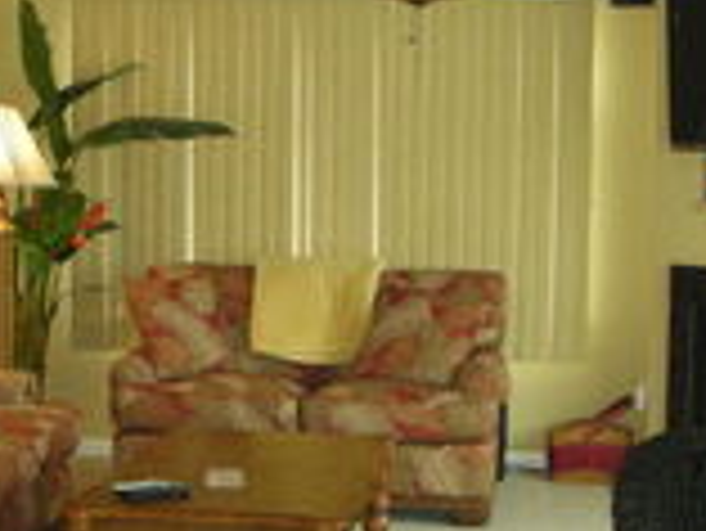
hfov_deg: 23.8
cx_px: 301
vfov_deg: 18.0
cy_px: 274
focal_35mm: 82
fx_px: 1674
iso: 277
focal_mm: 5.8
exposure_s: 1/60
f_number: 2.8
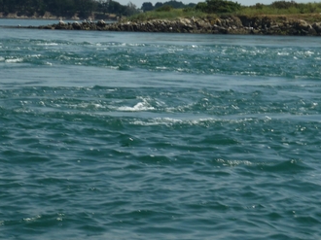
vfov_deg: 12.1
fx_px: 1131
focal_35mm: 122
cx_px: 197
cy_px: 58
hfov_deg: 16.1
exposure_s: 1/160
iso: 100
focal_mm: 11.1
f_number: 11
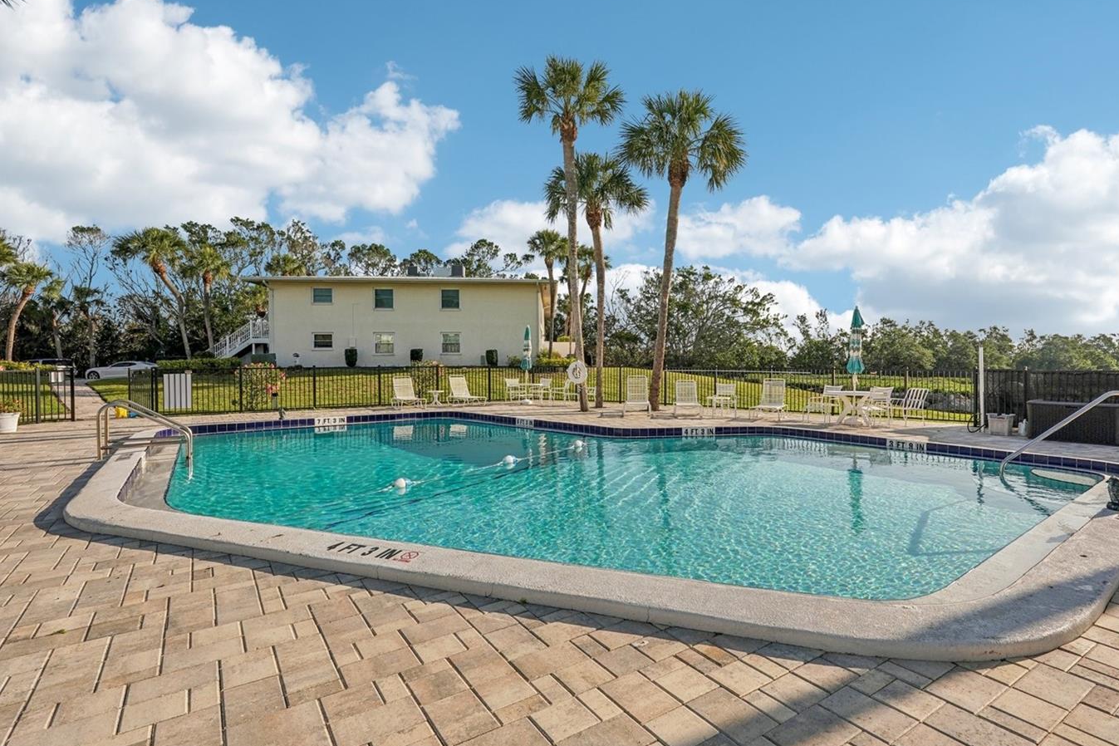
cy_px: 364
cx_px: 637
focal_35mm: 20
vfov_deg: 63.0
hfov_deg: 84.6
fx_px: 609
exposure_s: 1/1250
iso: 400
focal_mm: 16.5
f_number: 8
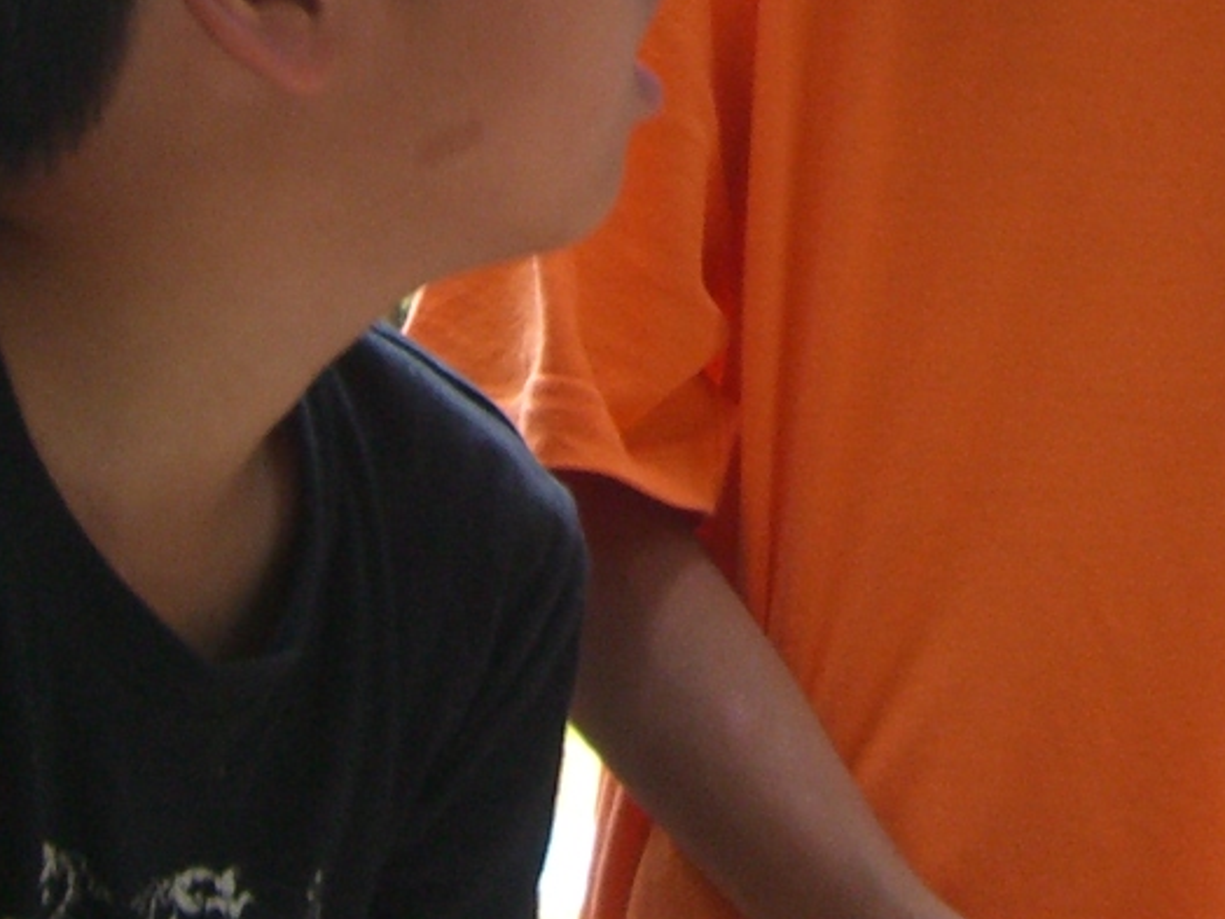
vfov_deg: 12.5
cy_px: -196
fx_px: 4105
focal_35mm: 116
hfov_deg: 16.9
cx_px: 914
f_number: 2.7
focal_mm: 6.2
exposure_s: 1/125
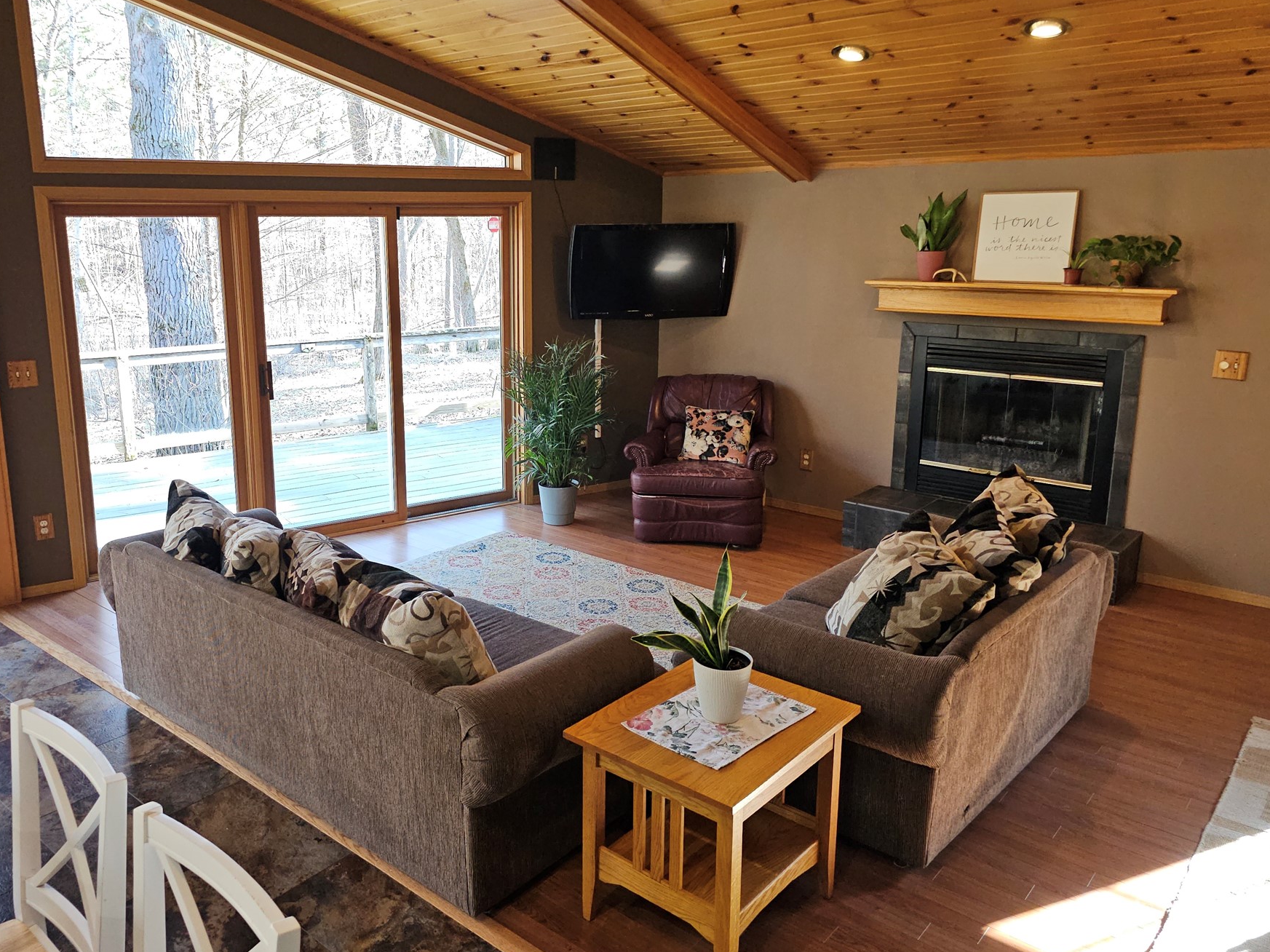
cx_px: 539
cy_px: 420
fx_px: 990
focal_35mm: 27
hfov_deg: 65.0
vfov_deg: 51.2
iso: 200
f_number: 1.7
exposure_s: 1/120
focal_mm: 6.3
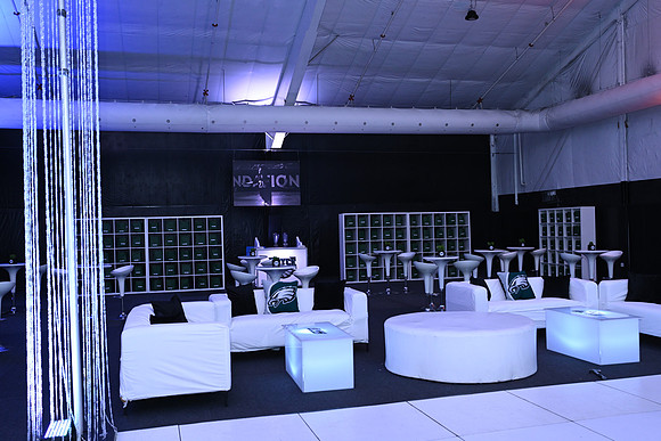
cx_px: 330
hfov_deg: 55.8
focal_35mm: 34
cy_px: 220
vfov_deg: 38.9
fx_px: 624
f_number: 4.5
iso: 1600
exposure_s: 1/80
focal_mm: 34
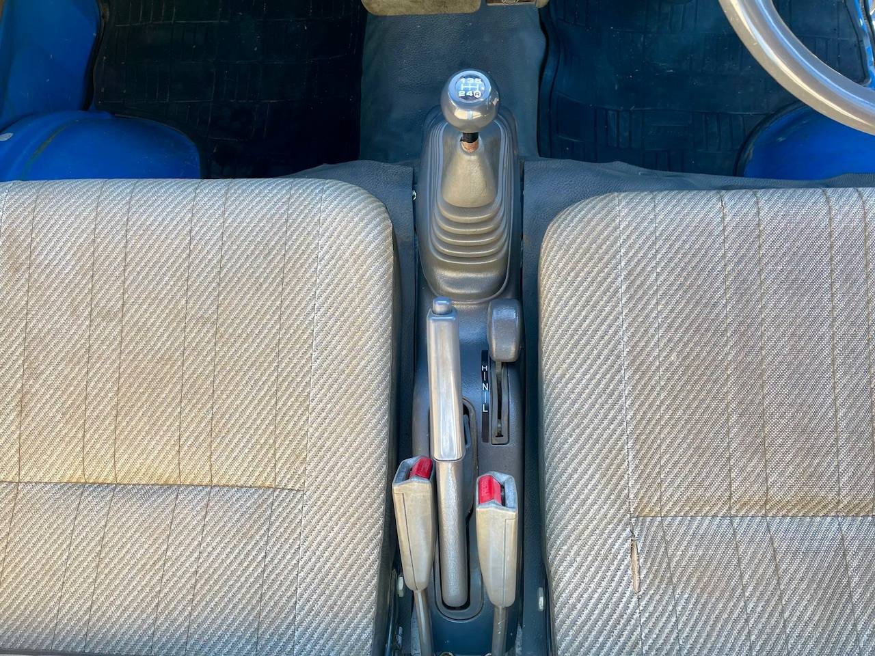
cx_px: 438
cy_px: 328
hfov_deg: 69.4
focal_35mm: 25
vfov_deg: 54.9
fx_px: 632
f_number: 1.6
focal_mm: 5.1
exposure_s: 1/121
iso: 40
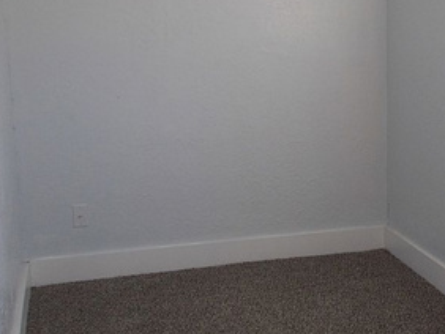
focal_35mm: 59
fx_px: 759
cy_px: 115
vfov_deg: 24.7
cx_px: 355
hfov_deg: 31.8
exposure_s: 1/160
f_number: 3.2
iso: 80
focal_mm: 4.6
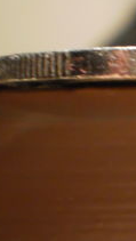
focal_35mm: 130
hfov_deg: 8.5
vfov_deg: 16.4
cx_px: 327
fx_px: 832
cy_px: 71
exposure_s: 1/15
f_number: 3.5
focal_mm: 7.4
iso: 400
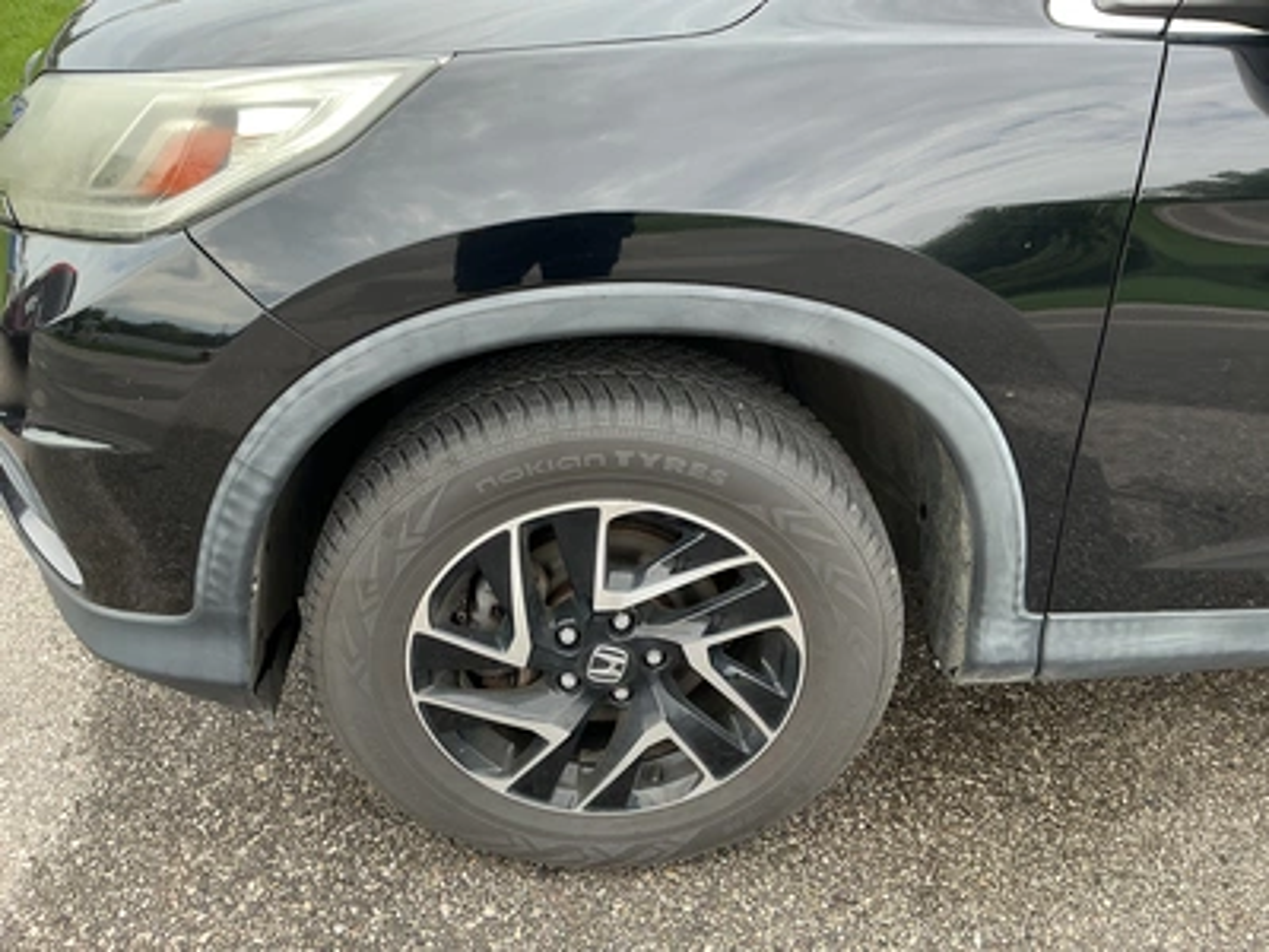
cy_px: 476
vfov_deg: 49.7
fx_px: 1026
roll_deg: -2.5
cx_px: 634
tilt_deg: -28.1
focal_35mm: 28
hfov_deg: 63.4
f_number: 1.8
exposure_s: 1/155
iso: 20
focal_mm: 3
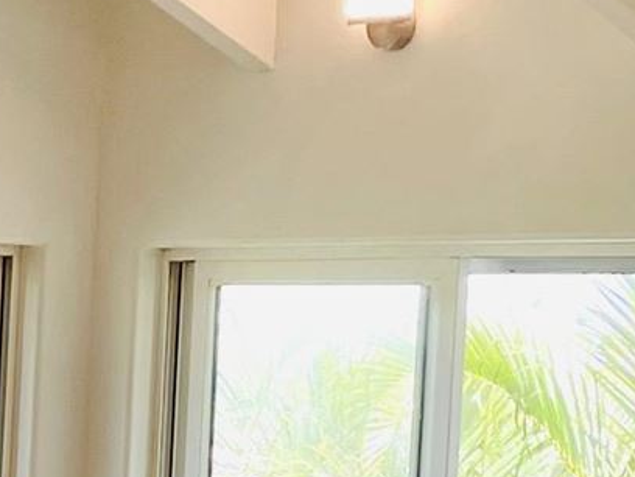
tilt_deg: -2.9
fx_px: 3595
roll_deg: -1.6
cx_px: -272
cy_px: 648
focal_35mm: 196
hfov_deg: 9.8
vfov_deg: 7.5
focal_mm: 4.2
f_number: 1.6
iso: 40
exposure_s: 1/120
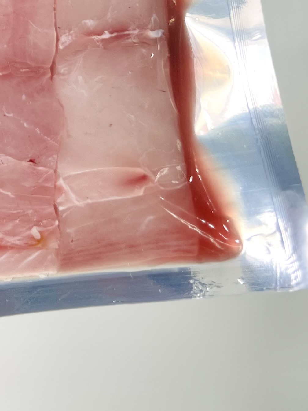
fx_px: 925
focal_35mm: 78
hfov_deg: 18.0
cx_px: -51
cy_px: -74
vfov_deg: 23.1
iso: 50
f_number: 1.5
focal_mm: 5.7
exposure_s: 1/227
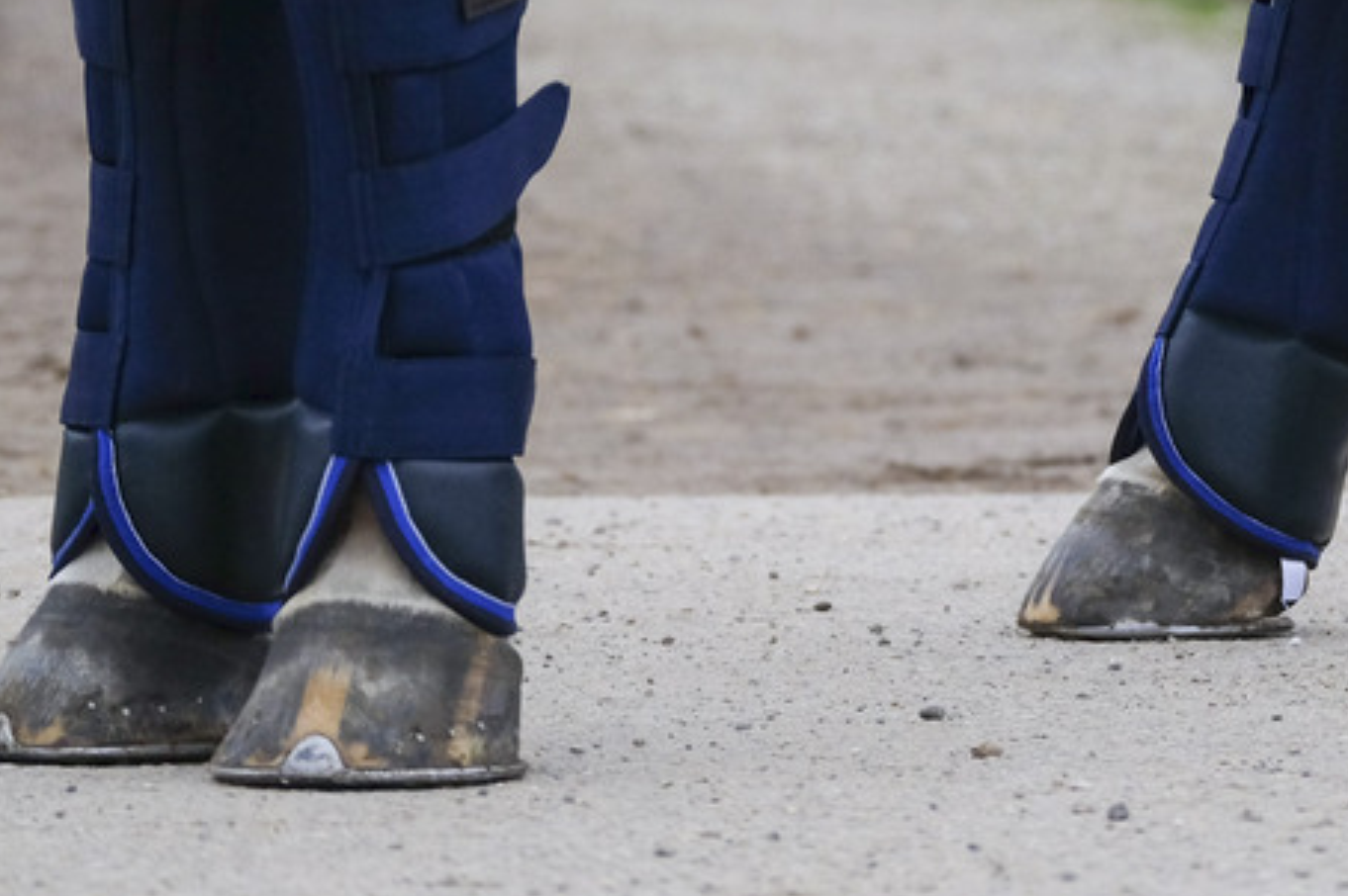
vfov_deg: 4.7
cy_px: 31
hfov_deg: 7.1
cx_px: 986
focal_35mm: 289
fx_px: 10813
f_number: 4
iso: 1250
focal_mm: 85.4
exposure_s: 1/500
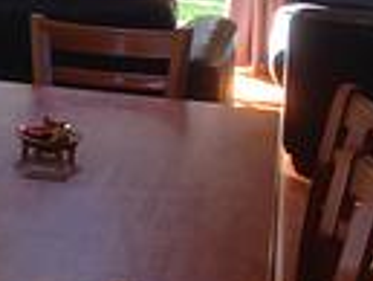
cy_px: -161
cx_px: -228
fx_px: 1715
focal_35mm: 159
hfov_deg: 11.7
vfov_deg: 9.1
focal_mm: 4.12
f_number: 2.4
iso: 50
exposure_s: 1/40
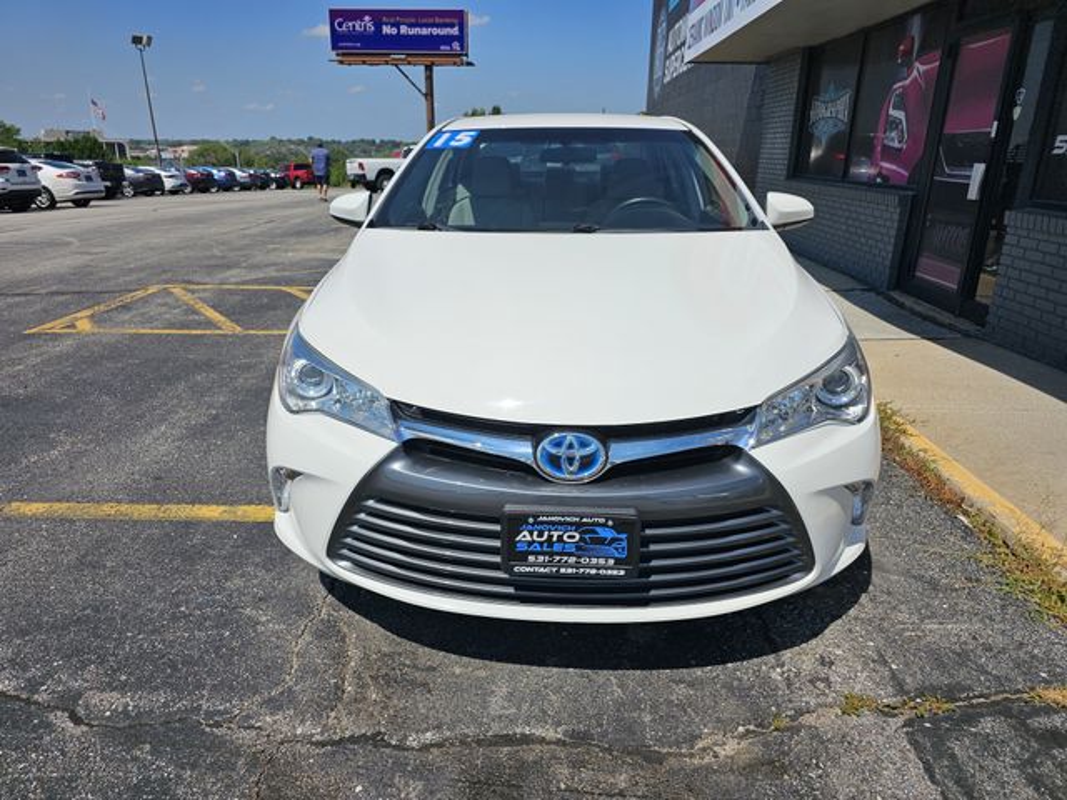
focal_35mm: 23
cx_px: 534
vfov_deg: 58.9
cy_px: 400
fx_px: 709
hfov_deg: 73.9
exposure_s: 1/1829
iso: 10
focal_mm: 6.3
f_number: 1.7
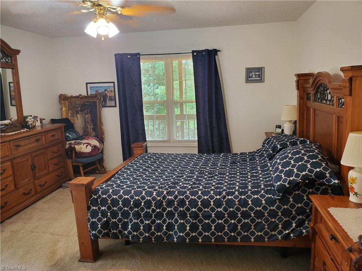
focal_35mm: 26
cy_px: 136
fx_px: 272
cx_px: 181
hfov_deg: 67.3
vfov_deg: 53.1
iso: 250
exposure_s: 1/40
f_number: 2.4
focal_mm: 4.3
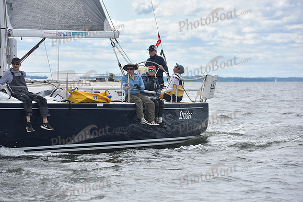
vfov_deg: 6.9
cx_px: 152
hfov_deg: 10.3
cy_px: 101
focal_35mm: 200
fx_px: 1684
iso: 250
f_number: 7.1
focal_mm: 200
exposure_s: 1/800
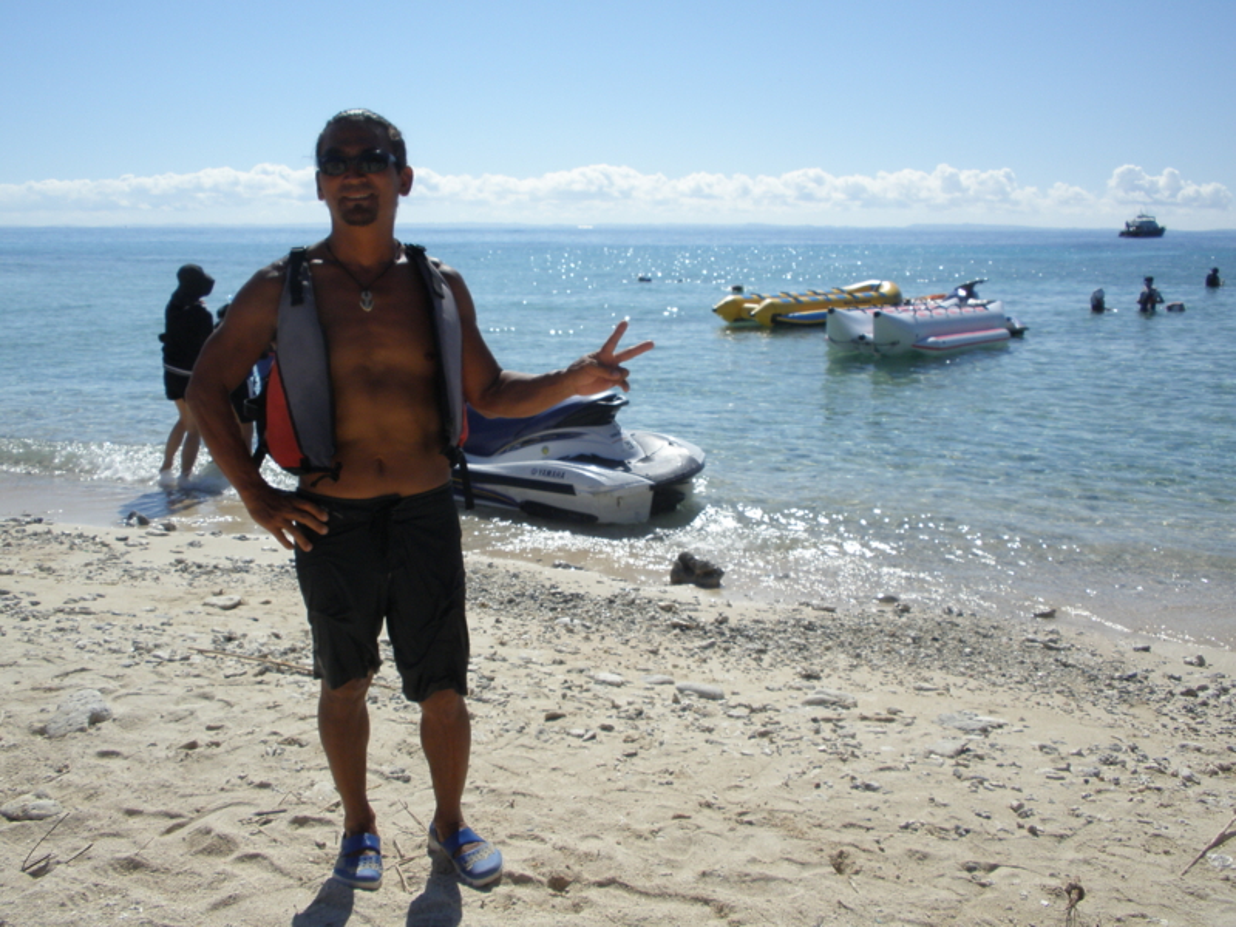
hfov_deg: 50.1
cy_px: 464
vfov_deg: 38.7
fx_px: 1321
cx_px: 618
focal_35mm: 37
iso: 64
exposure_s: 1/200
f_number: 10
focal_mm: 6.6
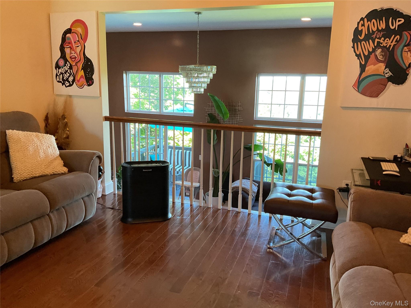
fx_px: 344
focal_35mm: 29
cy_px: 154
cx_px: 206
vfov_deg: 48.2
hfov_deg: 61.7
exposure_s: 1/60
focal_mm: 3
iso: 125
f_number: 1.8
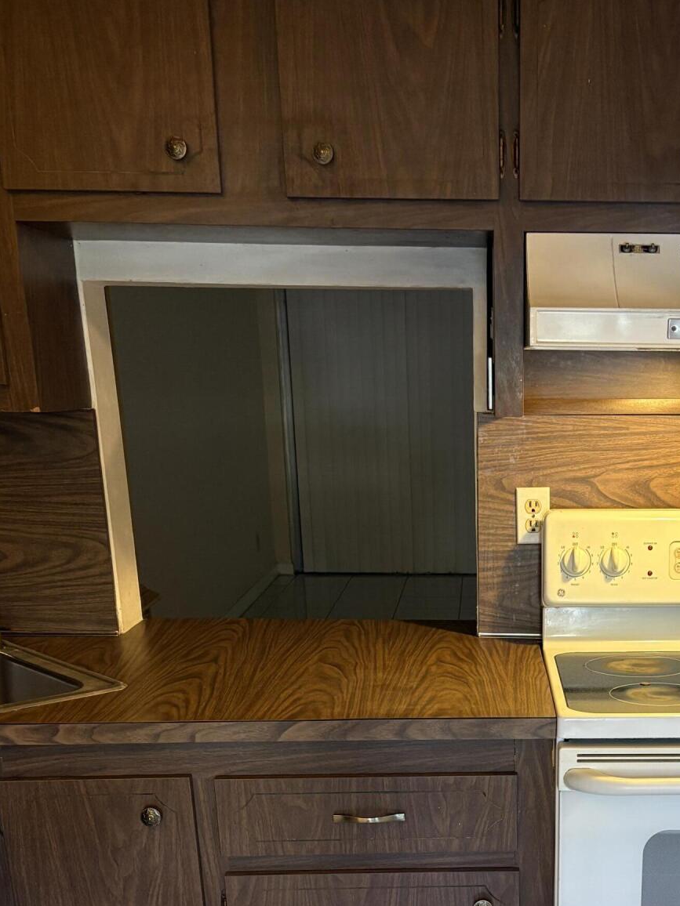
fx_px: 1179
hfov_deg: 31.4
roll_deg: -0.6
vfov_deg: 39.6
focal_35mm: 45
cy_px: 782
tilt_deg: -18.6
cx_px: 536
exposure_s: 1/60
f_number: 1.6
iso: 200
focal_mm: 5.96
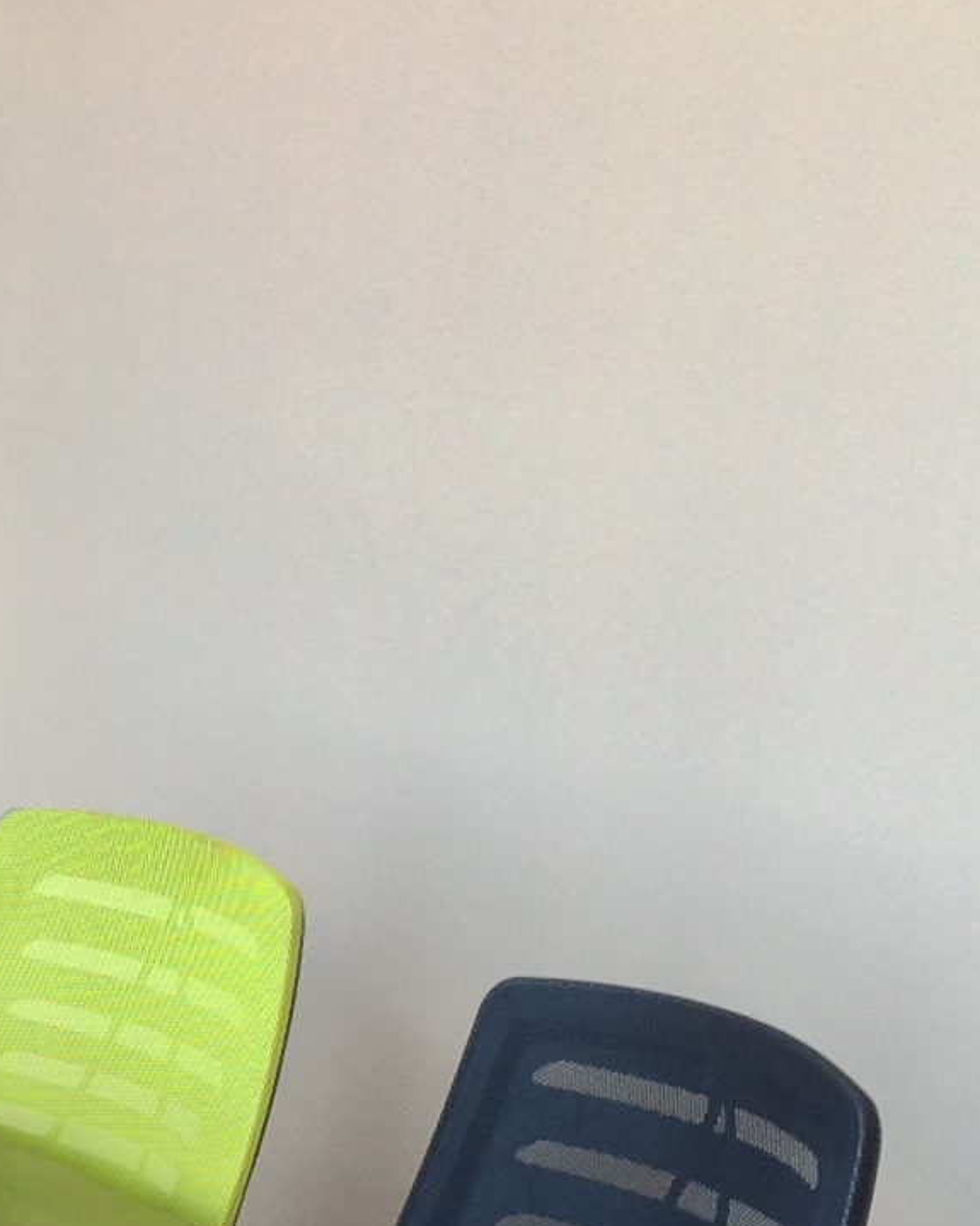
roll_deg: -3.1
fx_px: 4460
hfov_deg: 12.1
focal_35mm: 123
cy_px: 1141
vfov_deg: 15.4
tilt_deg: -10.5
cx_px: -324
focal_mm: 4.28
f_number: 2.4
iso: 80
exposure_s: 1/60
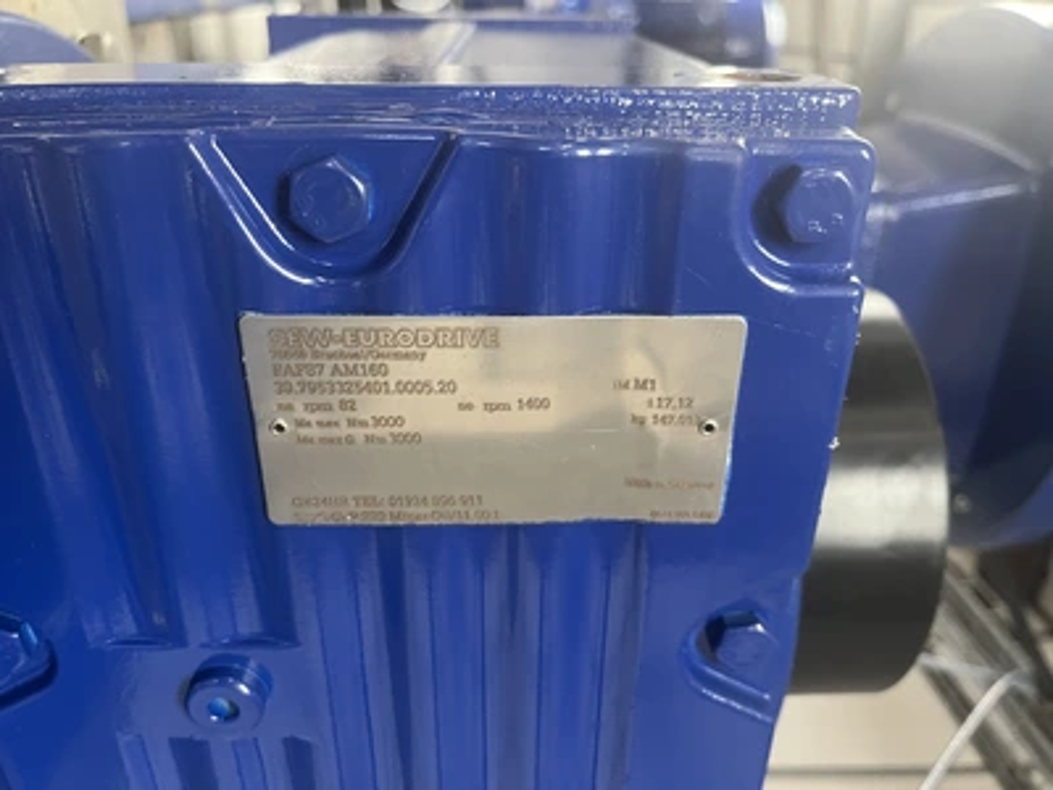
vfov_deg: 53.1
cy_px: 395
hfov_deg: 67.3
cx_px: 526
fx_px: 791
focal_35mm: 26
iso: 400
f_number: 1.6
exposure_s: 1/50
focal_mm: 5.1
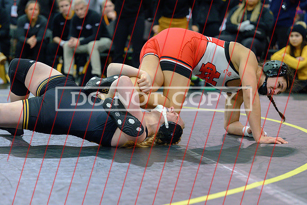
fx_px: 960
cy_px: 136
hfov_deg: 18.2
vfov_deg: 12.2
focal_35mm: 113
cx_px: 133
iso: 2800
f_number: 2.8
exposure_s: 1/800
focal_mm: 85
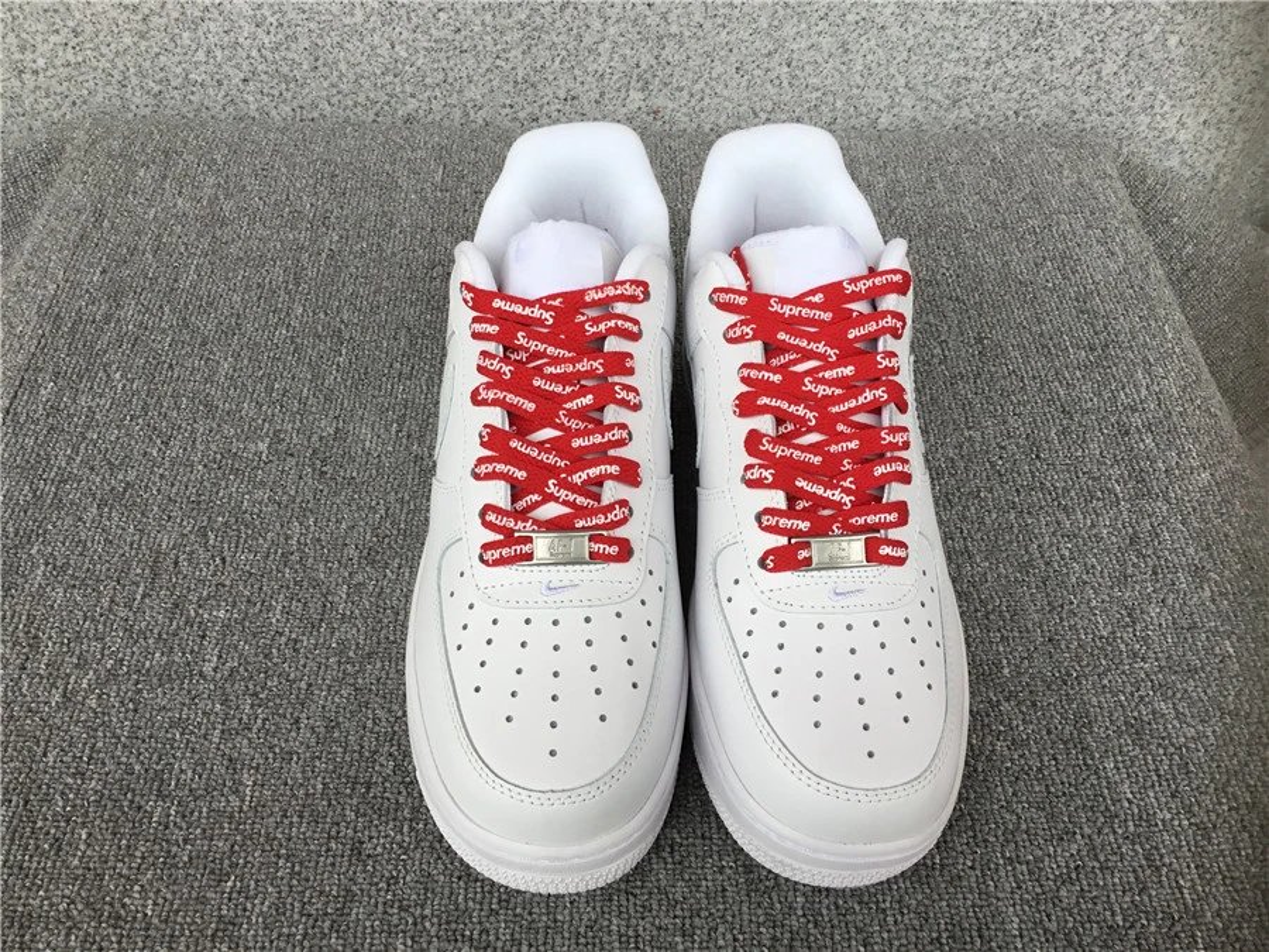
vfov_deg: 45.4
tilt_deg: -49.2
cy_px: 476
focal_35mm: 31
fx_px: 1136
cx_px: 634
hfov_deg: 58.4
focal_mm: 3.3
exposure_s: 1/115
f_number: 2.4
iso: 25
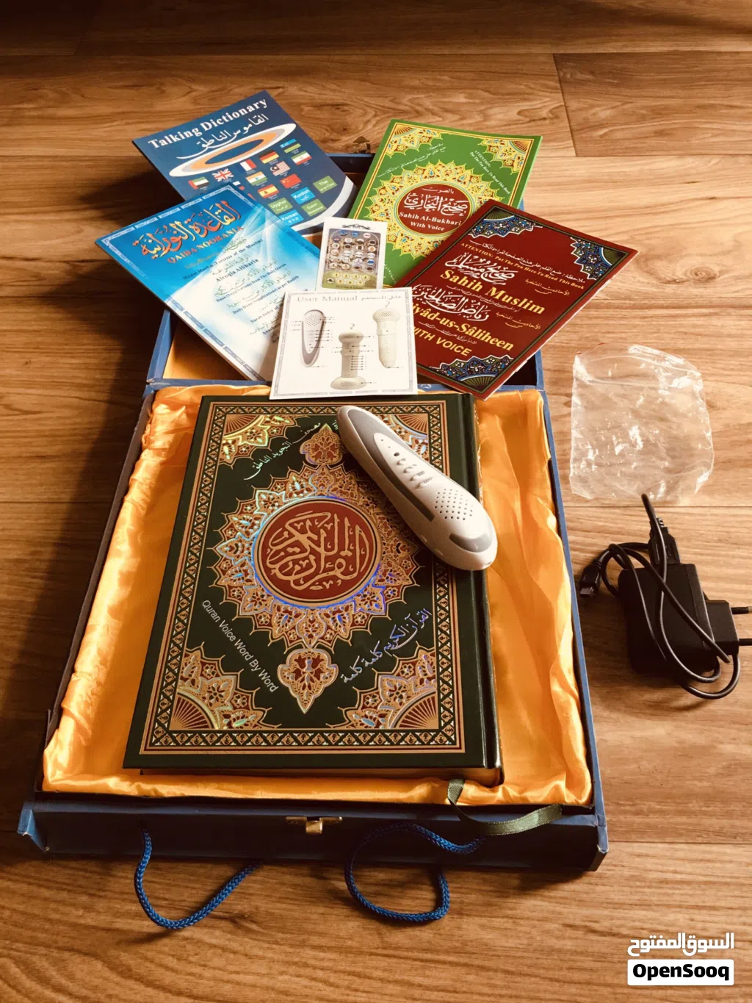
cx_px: 376
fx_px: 840
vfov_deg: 61.7
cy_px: 502
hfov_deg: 48.2
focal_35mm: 29
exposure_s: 1/17
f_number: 2.2
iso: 64
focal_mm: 4.15
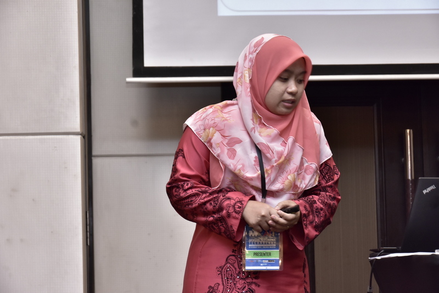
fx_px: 1281
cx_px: 220
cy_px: 146
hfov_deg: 19.4
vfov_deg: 13.1
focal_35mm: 105
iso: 1000
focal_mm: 70
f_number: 6.3
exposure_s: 1/50
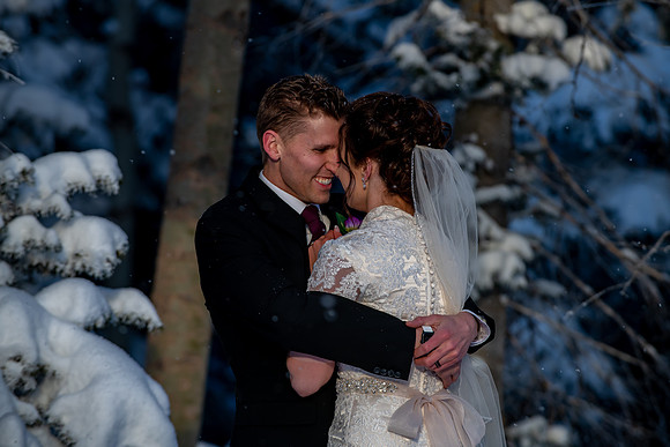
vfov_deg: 6.5
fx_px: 3921
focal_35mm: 211
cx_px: 353
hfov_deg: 9.8
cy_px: 212
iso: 320
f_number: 5
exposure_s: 1/400
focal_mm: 200
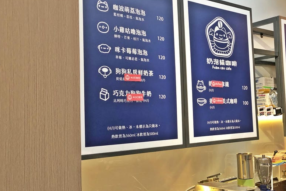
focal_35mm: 45
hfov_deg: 42.4
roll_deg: +2.4
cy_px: 90
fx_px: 357
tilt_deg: +2.4
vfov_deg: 29.9
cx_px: 210
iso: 40
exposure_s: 1/30
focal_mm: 3.99
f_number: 1.8
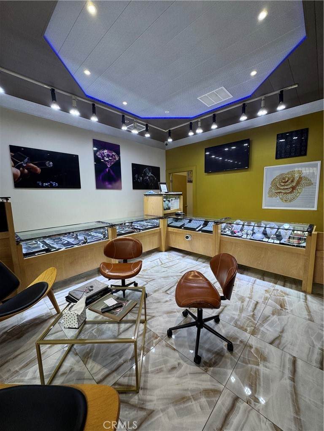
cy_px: 216
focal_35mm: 14
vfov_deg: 102.1
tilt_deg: -7.1
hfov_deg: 85.7
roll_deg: +1.2
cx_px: 162
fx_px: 175
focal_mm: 2.22
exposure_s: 1/120
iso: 100
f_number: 2.2
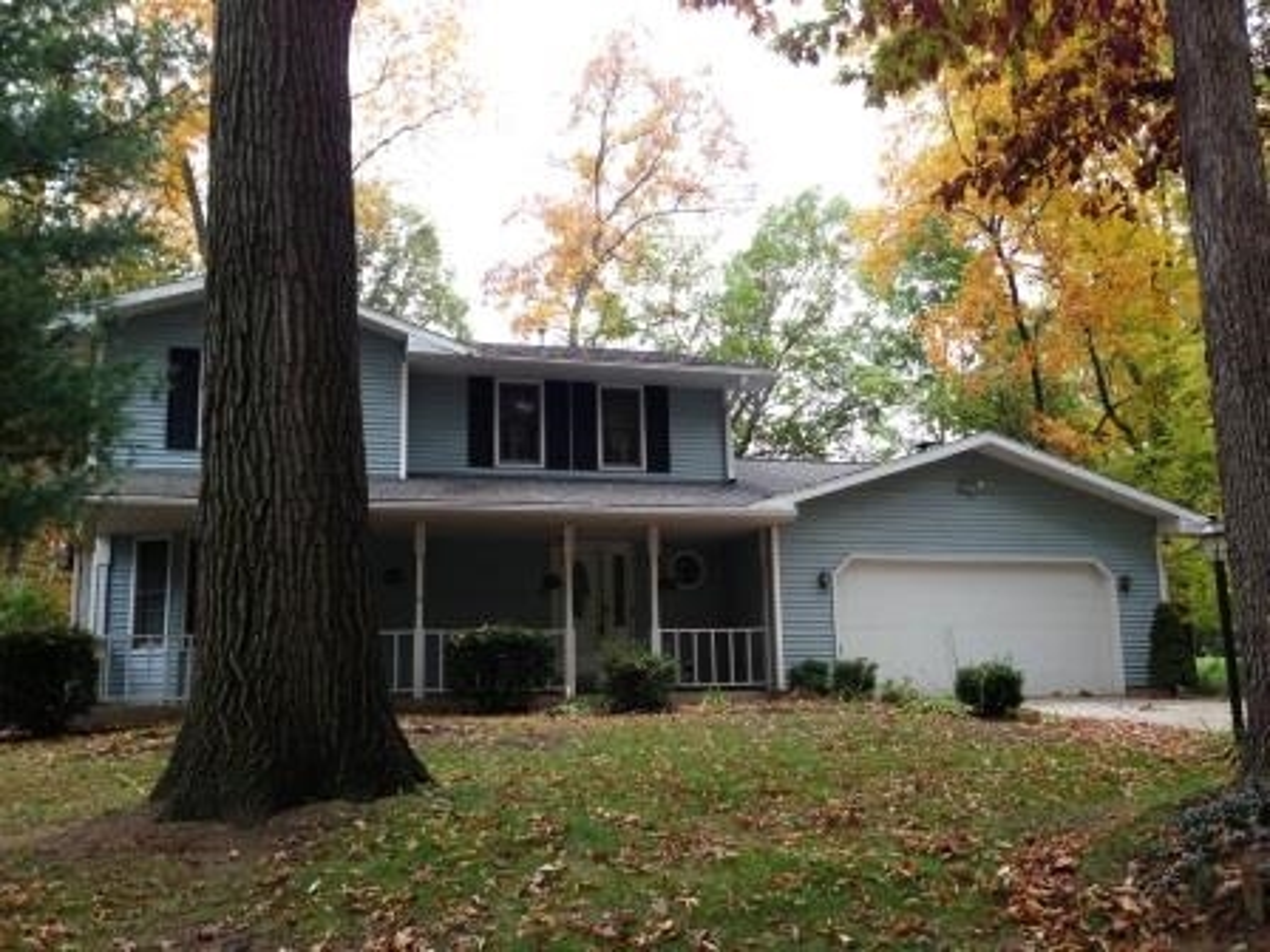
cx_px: 635
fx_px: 1211
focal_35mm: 33
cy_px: 476
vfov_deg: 42.9
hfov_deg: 55.4
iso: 100
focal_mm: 4.13
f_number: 2.4
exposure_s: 1/120
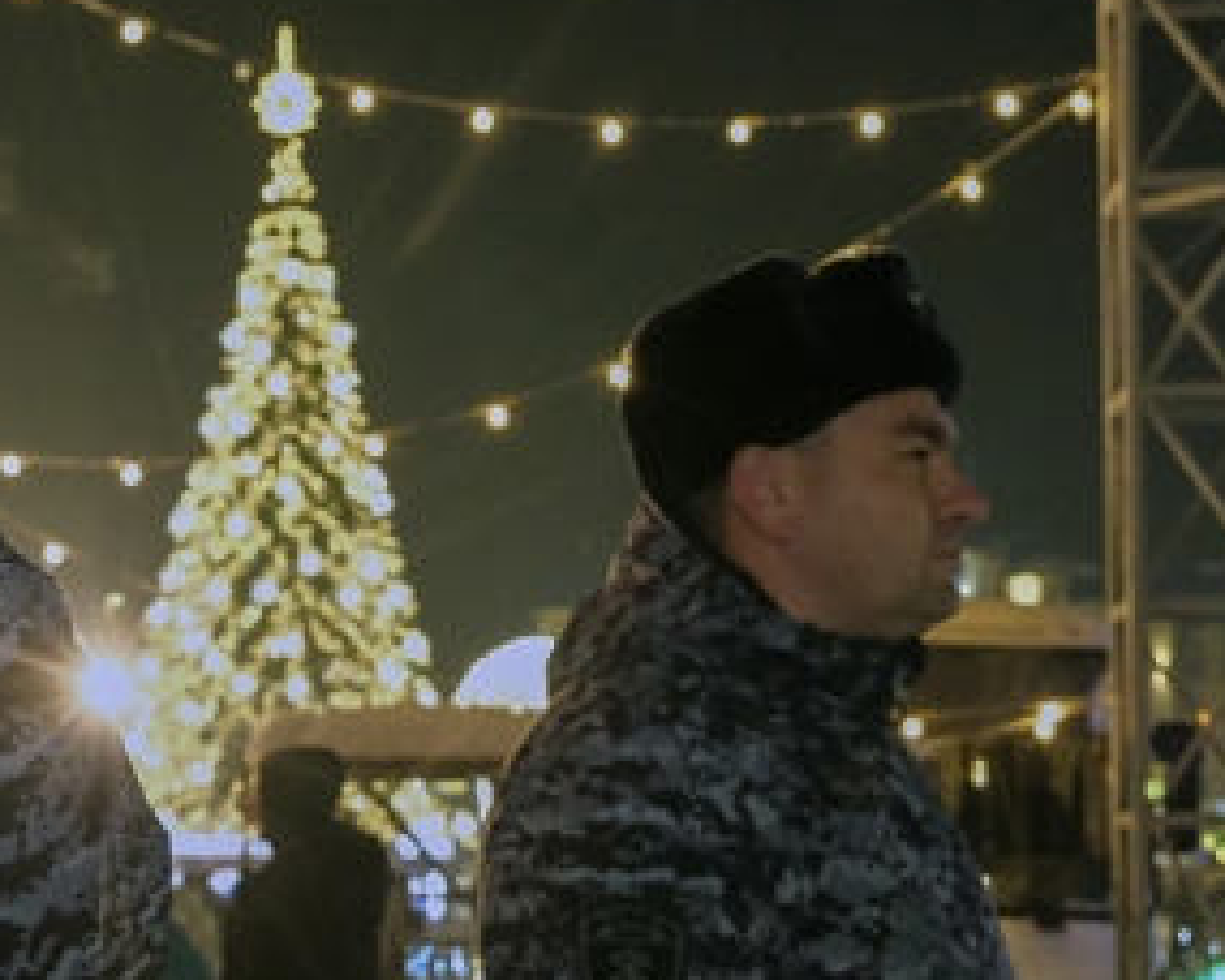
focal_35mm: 74
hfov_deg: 24.8
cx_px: 77
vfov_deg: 20.6
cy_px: 666
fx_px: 2683
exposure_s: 1/80
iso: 8000
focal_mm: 20.2
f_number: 4
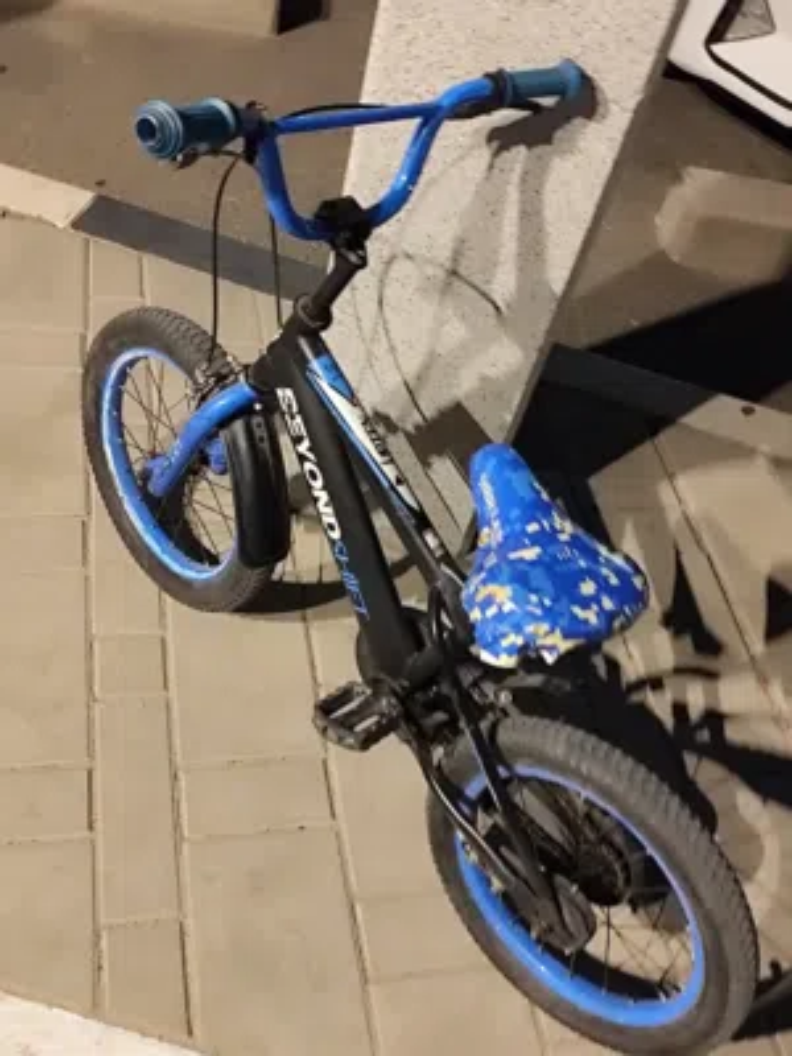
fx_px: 1068
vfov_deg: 52.6
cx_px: 396
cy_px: 528
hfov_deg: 40.7
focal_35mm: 35
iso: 2500
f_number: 1.65
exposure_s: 1/20
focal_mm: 6.14
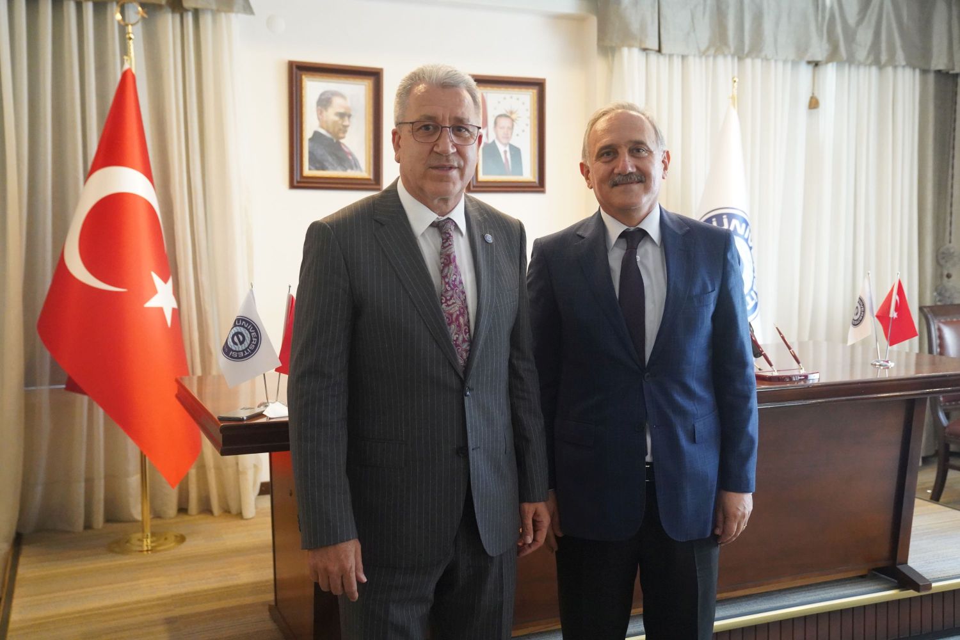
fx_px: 933
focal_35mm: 35
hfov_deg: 54.4
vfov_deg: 37.9
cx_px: 480
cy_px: 320
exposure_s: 1/320
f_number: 3.5
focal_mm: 35
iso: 10000
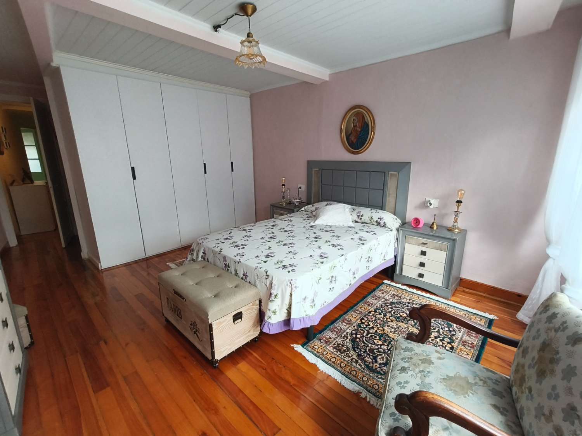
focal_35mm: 15
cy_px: 218
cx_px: 291
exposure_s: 1/100
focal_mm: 1.67
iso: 100
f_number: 2.2
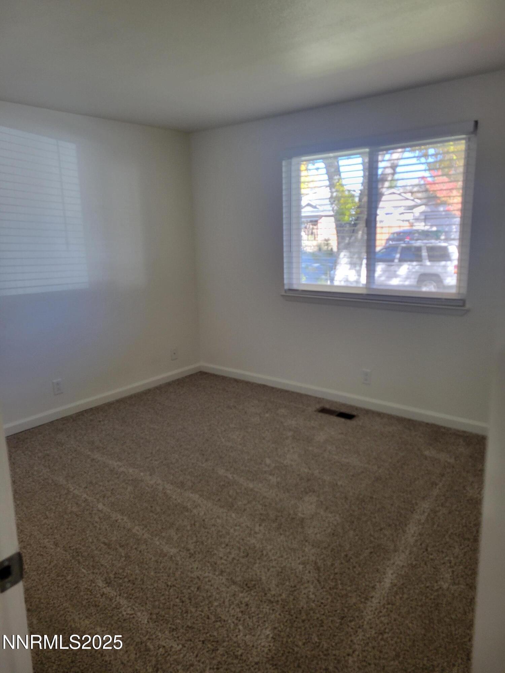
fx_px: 506
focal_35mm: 26
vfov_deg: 67.3
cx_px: 252
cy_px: 336
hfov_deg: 53.1
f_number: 1.8
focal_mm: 5.4
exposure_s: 1/120
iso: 200
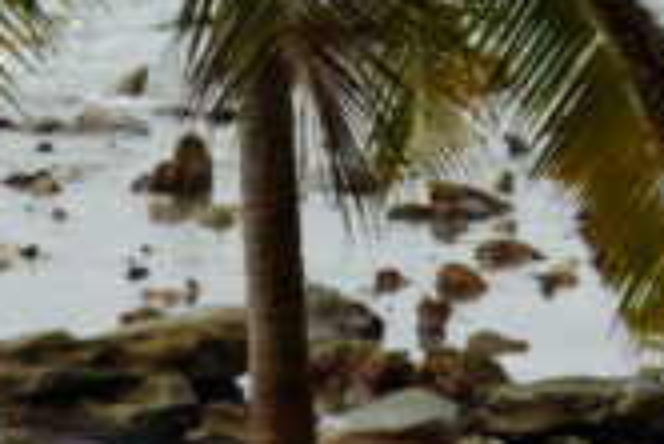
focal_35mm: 296
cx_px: -492
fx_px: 5464
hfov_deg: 6.8
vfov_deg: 4.5
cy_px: -726
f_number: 5
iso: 100
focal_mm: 48
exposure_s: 1/200
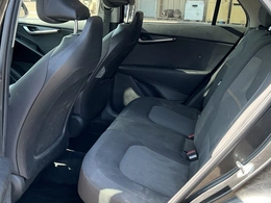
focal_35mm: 43
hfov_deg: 43.8
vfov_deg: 33.5
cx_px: 122
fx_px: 337
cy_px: 116
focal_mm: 3
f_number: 1.8
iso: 50
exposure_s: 1/122
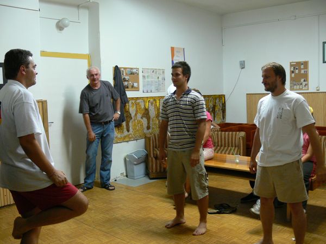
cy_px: 122
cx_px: 163
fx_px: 330
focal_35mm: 35
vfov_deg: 40.7
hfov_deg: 52.6
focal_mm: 7.4
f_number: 2.8
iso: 200
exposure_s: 1/15
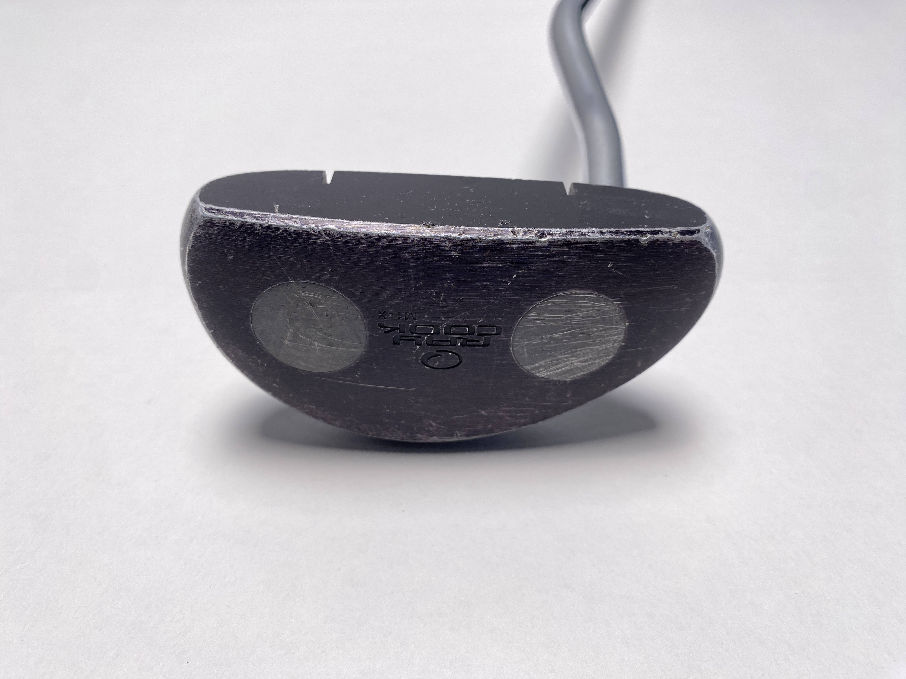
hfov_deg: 69.4
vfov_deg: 54.9
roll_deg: +1.2
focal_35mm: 25
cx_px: 453
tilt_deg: -43.4
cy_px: 340
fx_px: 654
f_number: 1.8
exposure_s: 1/446
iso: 32
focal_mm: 4.25
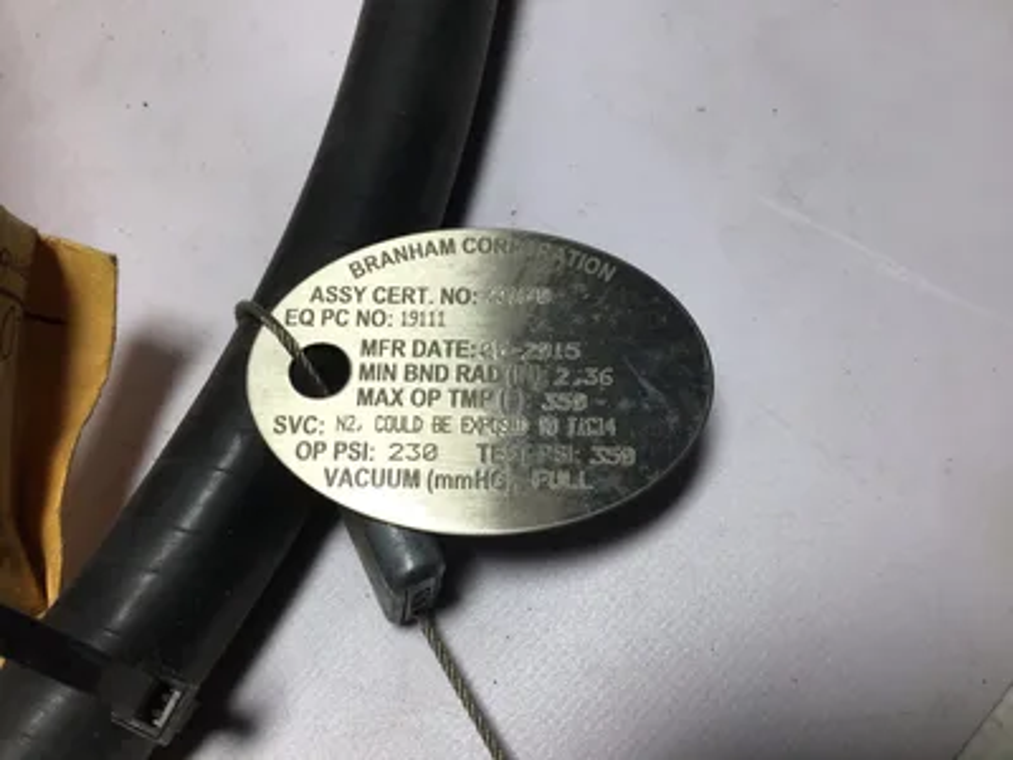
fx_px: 907
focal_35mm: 31
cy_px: 380
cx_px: 506
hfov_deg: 58.4
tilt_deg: -68.8
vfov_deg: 45.4
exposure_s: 1/248
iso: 25
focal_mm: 3.3
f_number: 2.4
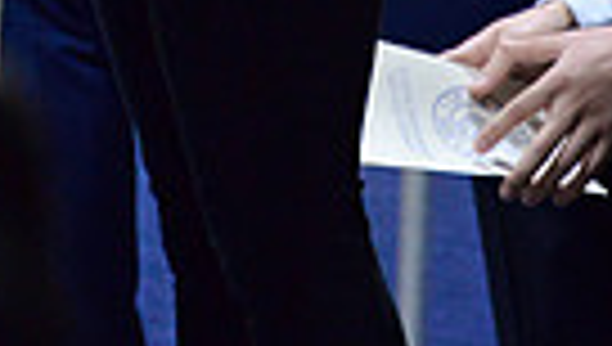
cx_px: 104
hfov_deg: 2.1
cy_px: -647
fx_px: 16855
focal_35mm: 1037
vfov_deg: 1.2
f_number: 5.6
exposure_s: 1/160
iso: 6400
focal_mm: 300
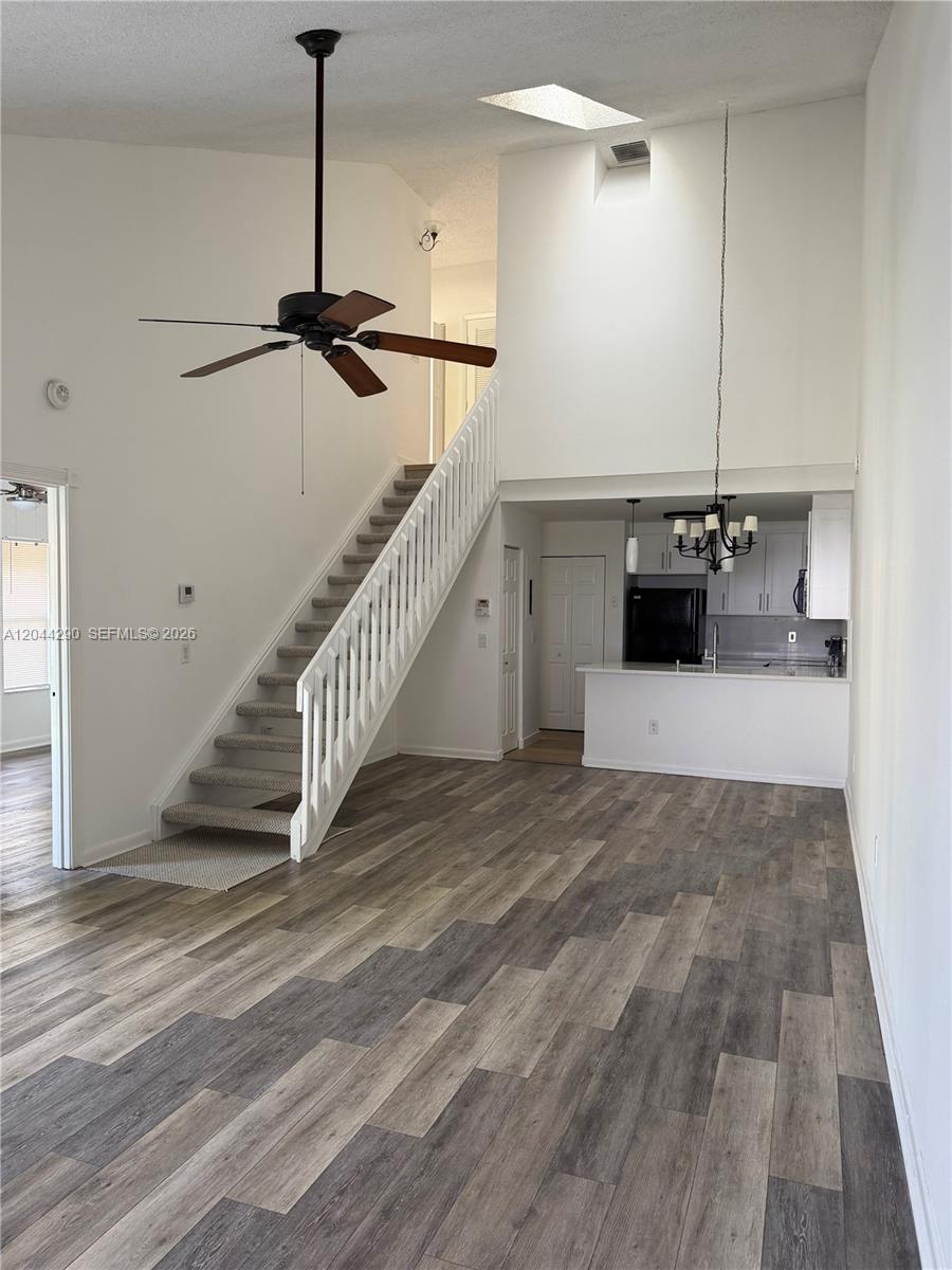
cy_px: 635
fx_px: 880
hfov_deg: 56.8
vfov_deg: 71.6
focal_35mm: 24
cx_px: 476
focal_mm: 6.76
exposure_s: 1/110
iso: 200
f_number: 1.78
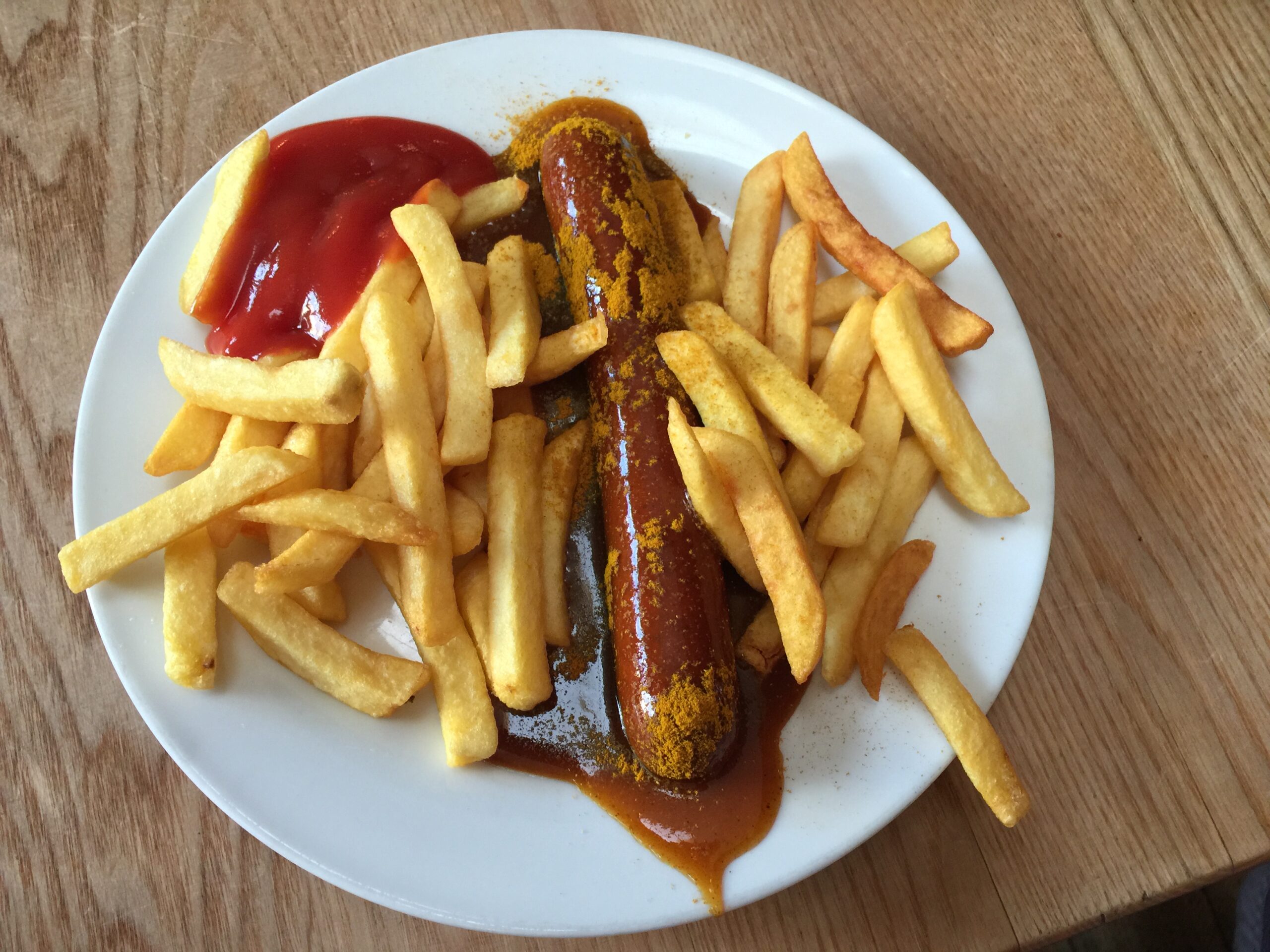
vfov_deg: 48.2
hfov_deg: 61.7
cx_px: 635
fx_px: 1064
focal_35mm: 29
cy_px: 476
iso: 50
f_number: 2.2
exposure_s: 1/30
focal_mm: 4.15
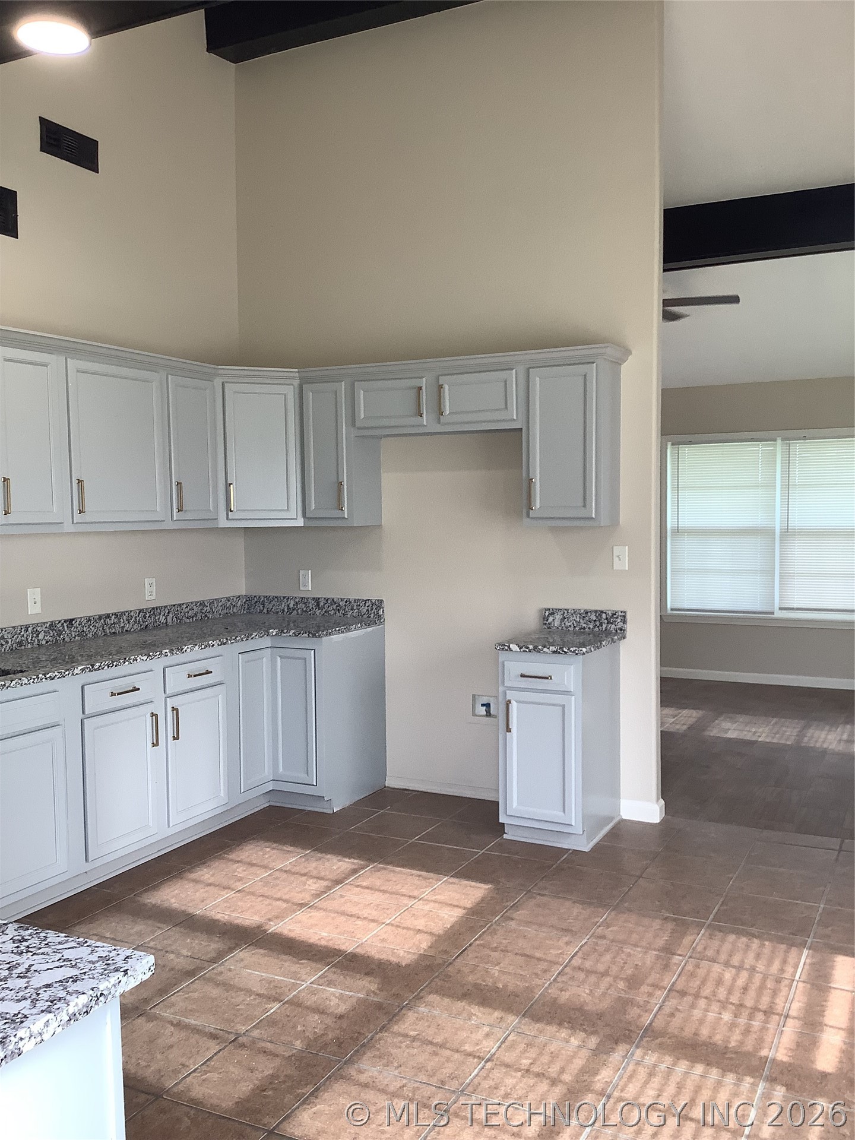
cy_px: 570
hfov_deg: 45.4
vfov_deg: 58.4
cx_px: 428
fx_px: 1021
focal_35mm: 31
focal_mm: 3.3
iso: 50
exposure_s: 1/60
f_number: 2.4
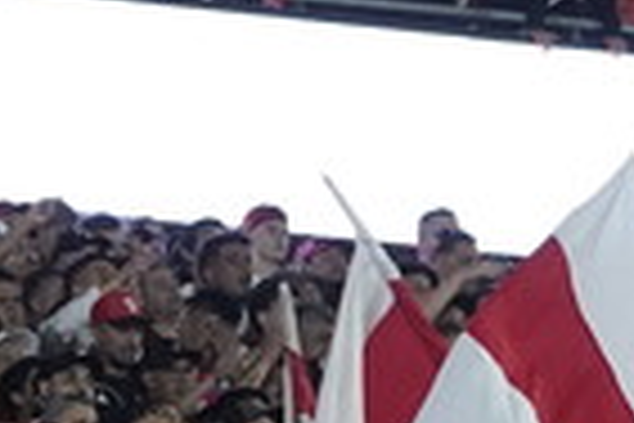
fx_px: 13454
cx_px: 1214
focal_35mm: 764
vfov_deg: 1.8
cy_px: 950
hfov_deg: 2.7
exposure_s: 1/640
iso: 4000
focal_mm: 100
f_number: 4.5
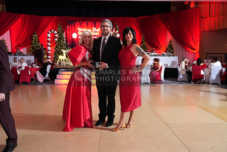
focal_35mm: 26
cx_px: 114
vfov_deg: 49.6
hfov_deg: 69.4
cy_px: 76
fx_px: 164
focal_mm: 26
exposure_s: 1/200
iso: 3200
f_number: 4
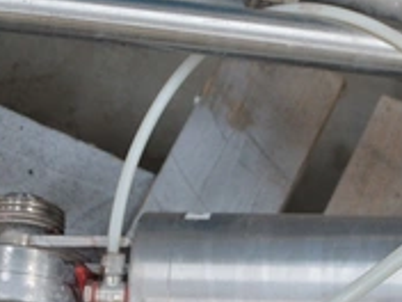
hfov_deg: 13.0
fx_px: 1754
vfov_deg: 9.8
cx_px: 295
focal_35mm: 151
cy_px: 252
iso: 800
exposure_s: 1/40
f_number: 5.3
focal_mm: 46
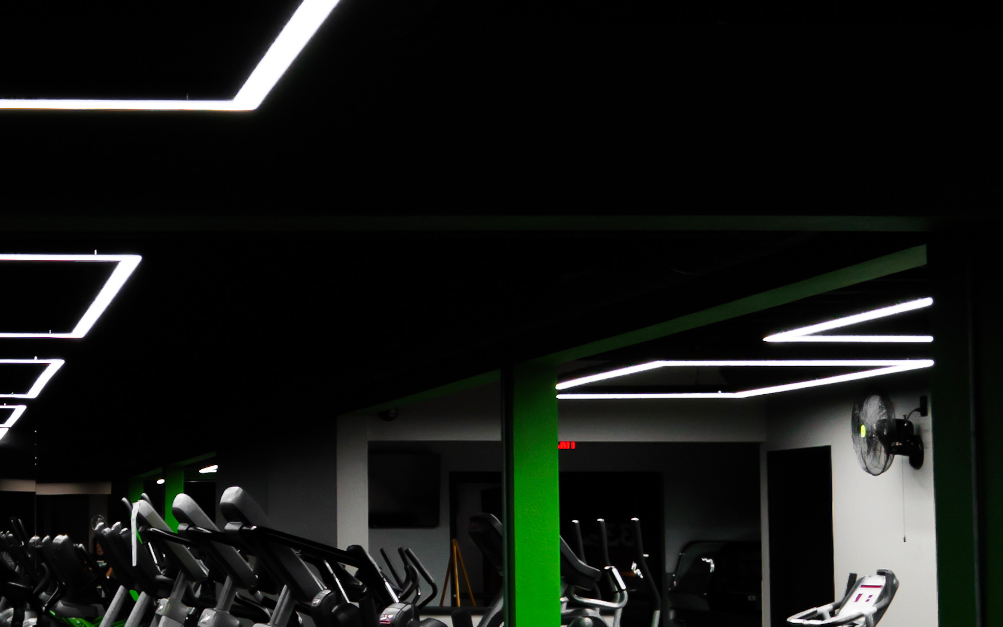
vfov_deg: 18.8
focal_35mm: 69
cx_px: -71
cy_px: 392
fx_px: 1886
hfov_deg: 27.5
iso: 125
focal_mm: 20
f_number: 3.5
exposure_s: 1/200
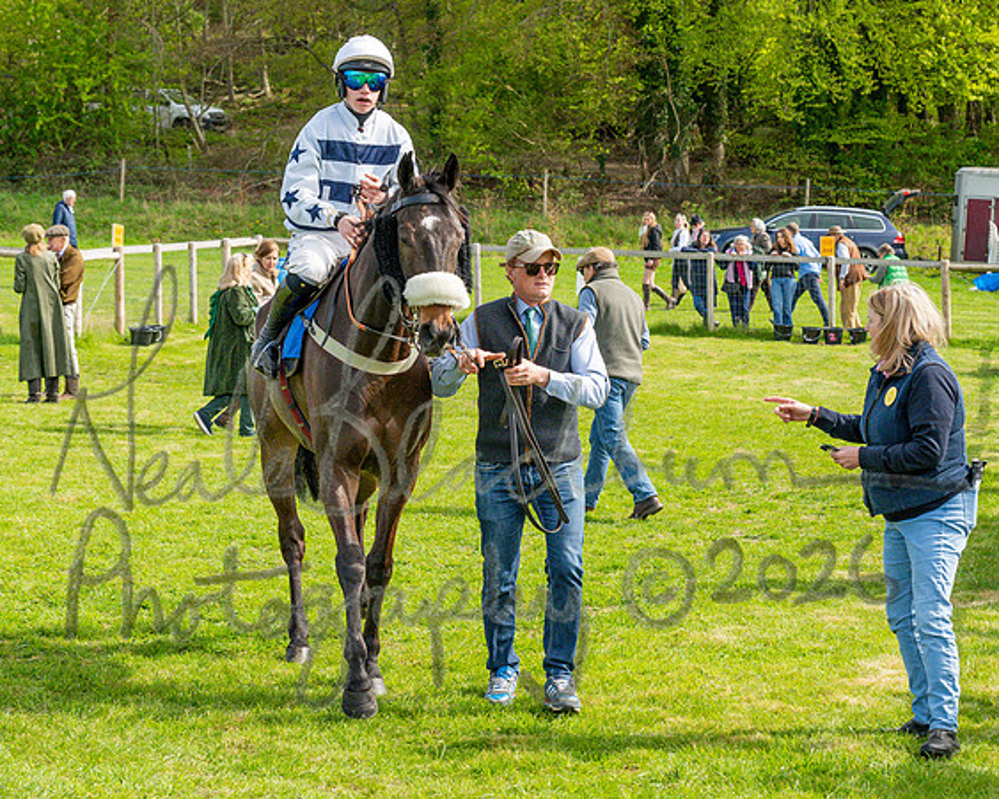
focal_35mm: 95
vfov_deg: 16.2
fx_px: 2807
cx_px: 420
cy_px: 401
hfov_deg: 20.2
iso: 800
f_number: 5
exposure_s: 1/2500
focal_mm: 50
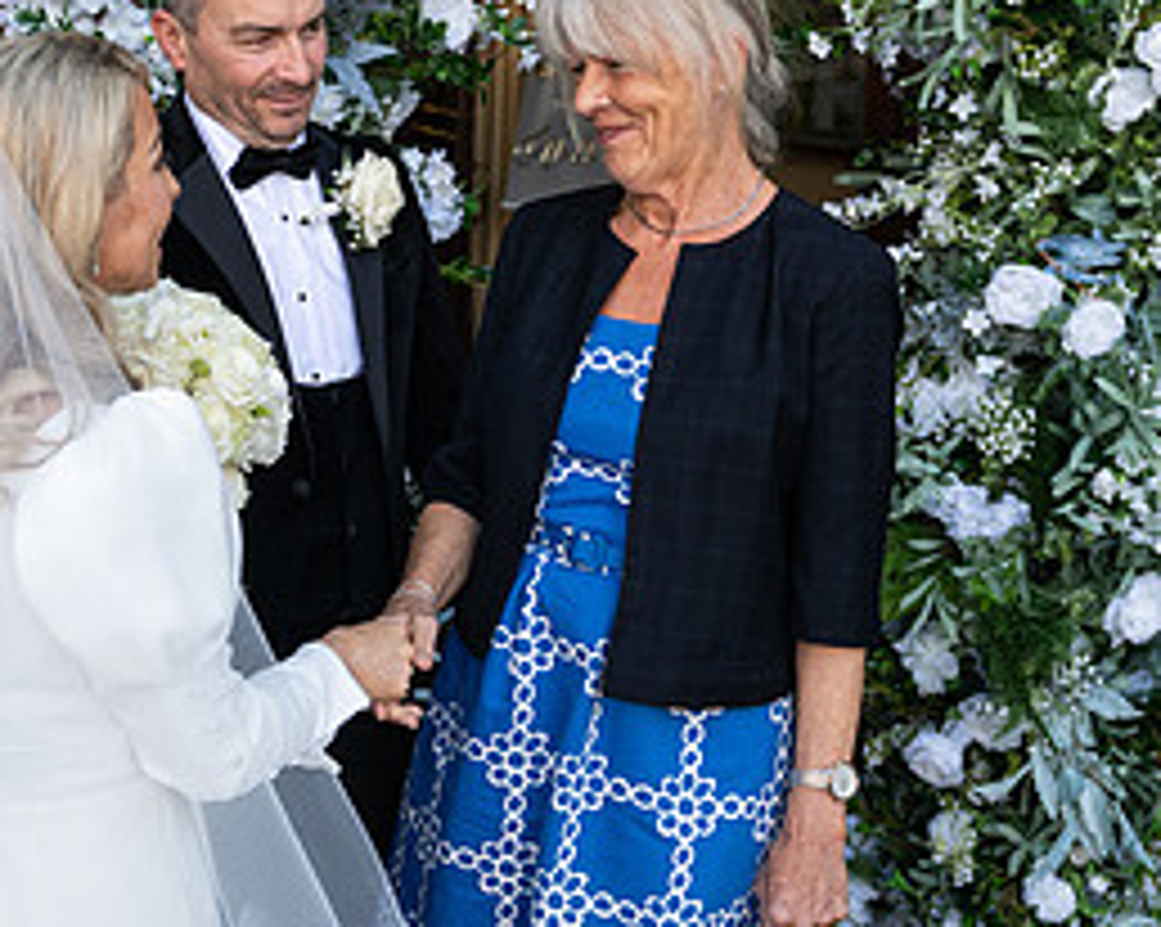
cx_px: 333
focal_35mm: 57
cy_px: 380
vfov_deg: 26.6
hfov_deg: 32.6
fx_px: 1957
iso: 500
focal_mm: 27
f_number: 3.5
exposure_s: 1/1250
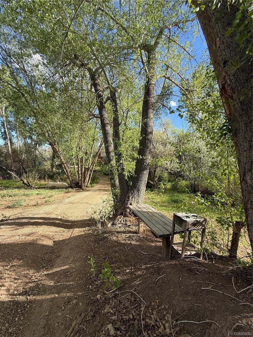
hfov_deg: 85.7
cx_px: 126
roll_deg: -0.3
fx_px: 136
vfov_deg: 102.1
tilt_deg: -4.8
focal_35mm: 14
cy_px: 168
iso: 50
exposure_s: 1/574
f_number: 2.2
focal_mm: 2.22
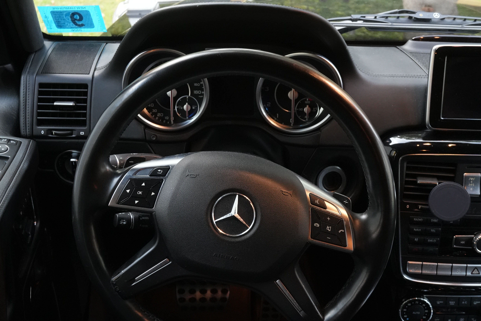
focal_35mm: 45
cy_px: 160
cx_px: 240
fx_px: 601
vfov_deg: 29.9
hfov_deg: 43.6
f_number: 8
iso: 5000
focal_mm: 30
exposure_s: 1/40
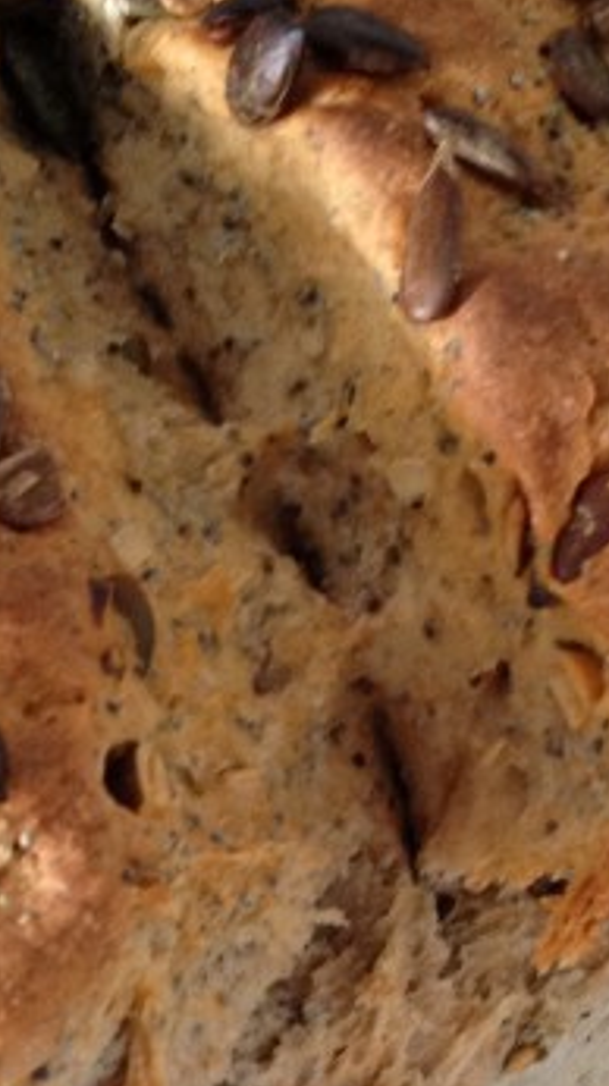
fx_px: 3252
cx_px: 474
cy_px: 1171
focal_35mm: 113
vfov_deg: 18.3
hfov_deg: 10.7
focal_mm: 4.28
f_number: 2.4
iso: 125
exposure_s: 1/20
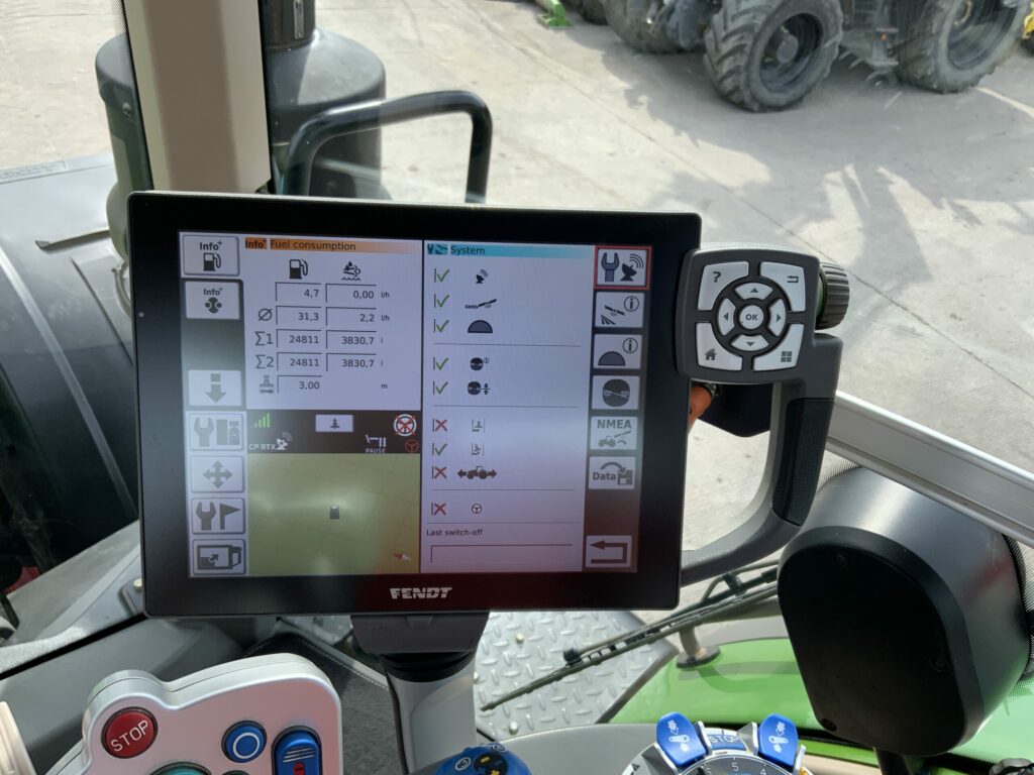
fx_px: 866
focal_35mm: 29
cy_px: 388
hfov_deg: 61.7
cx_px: 517
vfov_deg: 48.2
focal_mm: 3
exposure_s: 1/435
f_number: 1.8
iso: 16
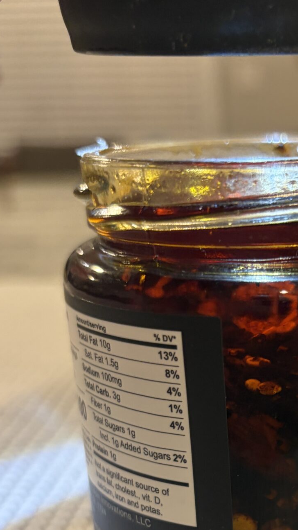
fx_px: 787
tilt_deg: -23.0
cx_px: 292
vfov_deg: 35.2
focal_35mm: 56
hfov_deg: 20.8
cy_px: 470
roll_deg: +0.5
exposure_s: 1/60
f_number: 1.6
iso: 160
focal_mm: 5.96
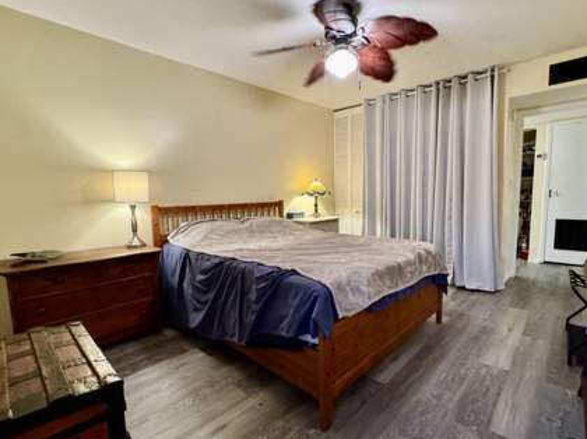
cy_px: 226
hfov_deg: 94.4
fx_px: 271
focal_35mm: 16
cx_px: 313
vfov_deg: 78.0
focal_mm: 2.22
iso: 500
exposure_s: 1/60
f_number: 2.2
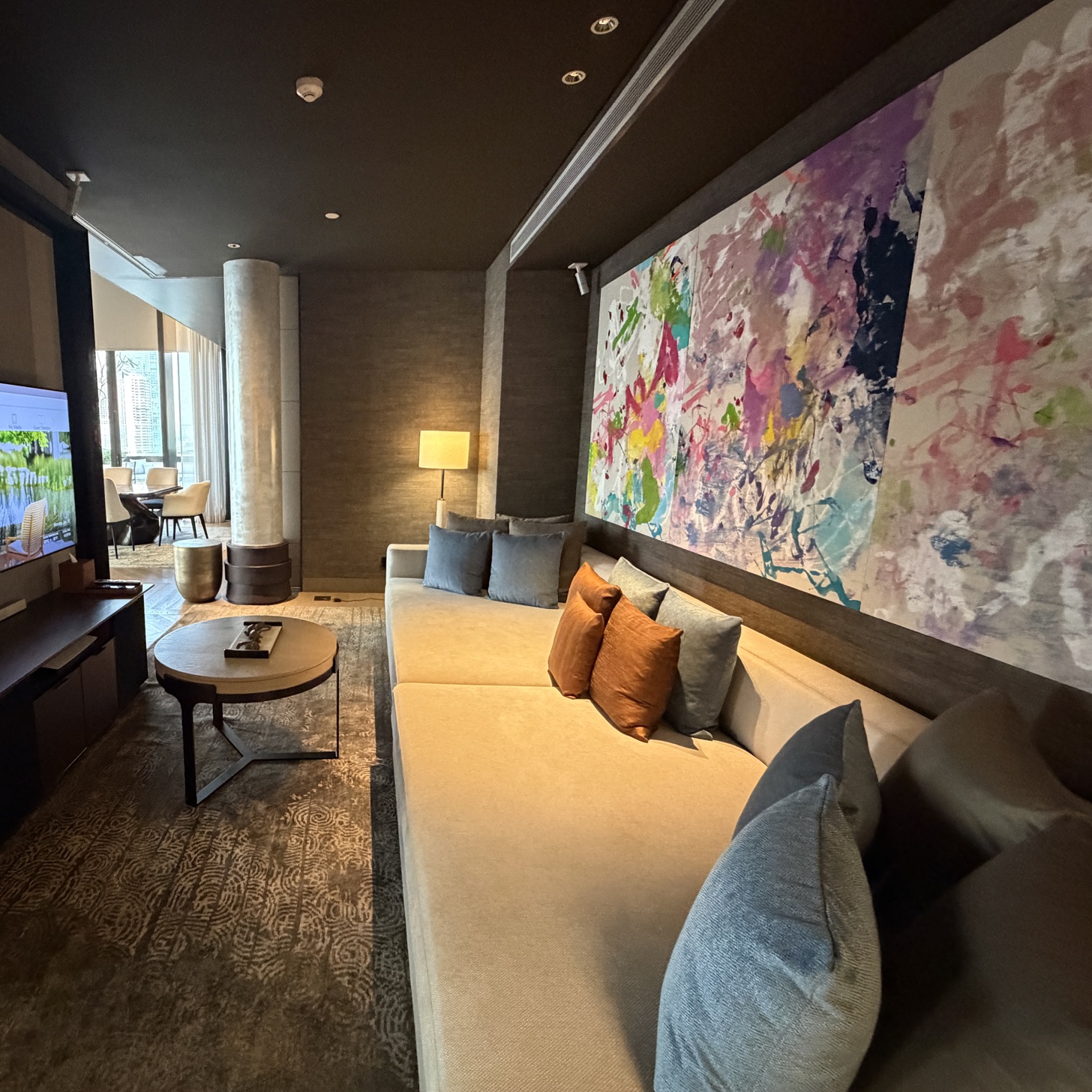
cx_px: 347
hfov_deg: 80.6
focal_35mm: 17
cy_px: 538
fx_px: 607
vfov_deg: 84.0
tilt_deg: -9.2
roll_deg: +0.7
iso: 1000
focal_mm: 2.22
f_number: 2.2
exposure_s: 1/60
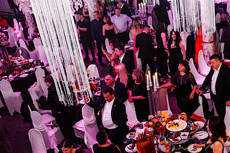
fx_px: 332
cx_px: 170
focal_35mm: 52
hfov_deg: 37.3
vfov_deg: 25.9
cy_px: 100
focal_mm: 35
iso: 2000
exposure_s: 1/200
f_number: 3.2
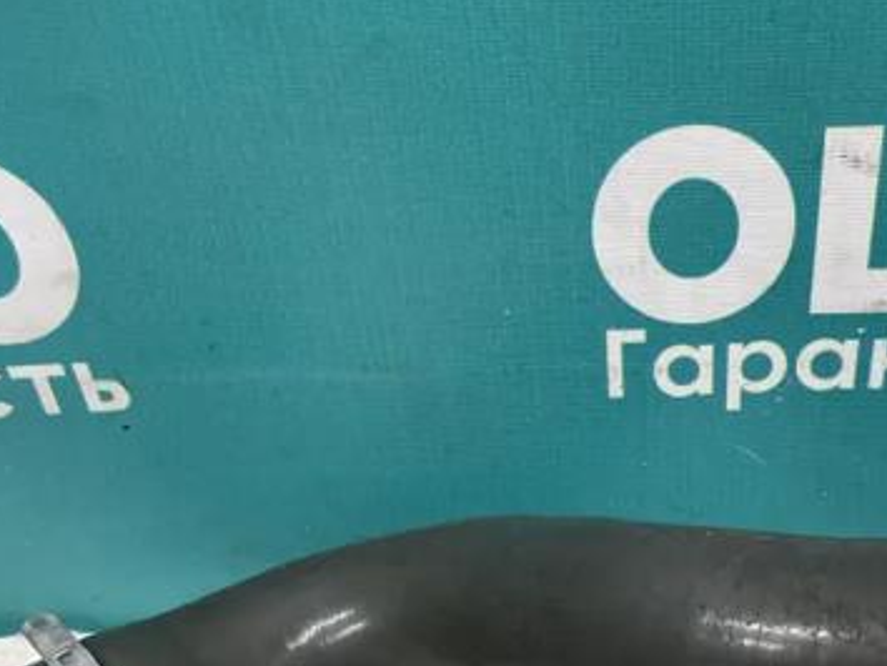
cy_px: 546
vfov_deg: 30.1
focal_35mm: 47
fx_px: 1205
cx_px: 626
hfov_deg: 39.7
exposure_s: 1/100
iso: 125
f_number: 1.6
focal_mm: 4.2
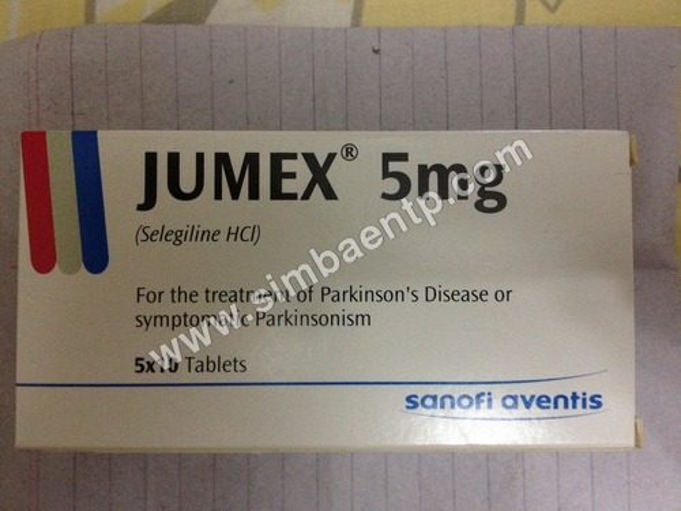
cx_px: 340
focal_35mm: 35
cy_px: 256
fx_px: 689
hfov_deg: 52.6
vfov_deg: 40.7
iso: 400
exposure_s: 1/17
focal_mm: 4.28
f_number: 2.4
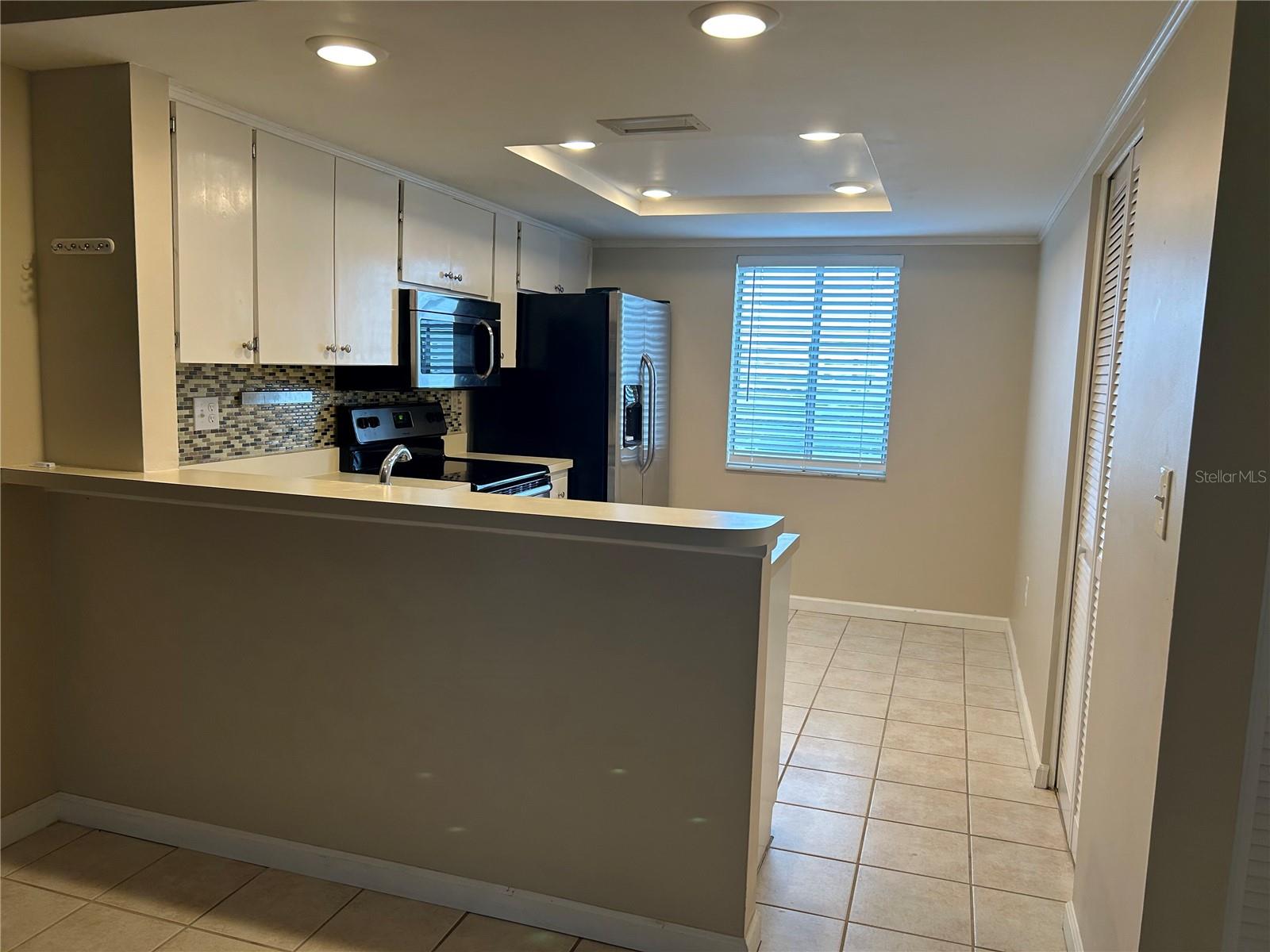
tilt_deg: -7.6
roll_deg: -1.5
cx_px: 635
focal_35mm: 26
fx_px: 954
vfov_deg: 53.1
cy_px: 476
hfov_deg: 67.3
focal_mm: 5.7
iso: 100
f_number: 1.5
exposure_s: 1/120
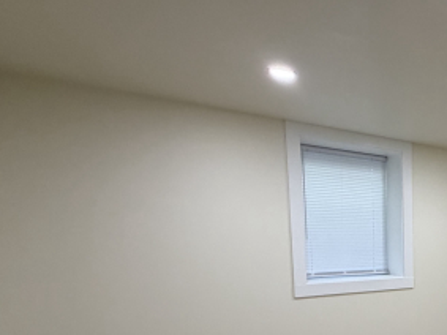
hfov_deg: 44.3
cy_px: 294
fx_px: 426
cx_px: 476
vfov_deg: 40.1
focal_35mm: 33
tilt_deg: -3.6
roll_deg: -0.6
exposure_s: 1/120
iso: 200
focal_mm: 2.22
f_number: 2.2
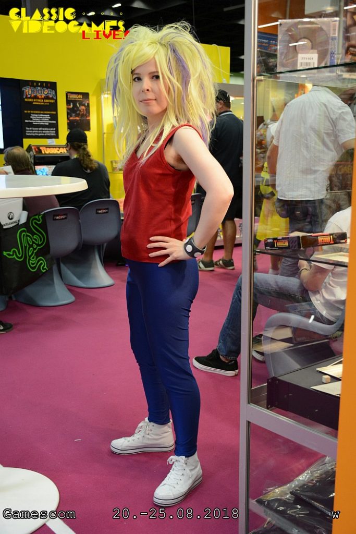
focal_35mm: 40
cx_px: 178
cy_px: 267
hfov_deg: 33.0
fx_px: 601
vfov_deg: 47.9
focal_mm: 27
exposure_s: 1/40
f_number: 4
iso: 1600
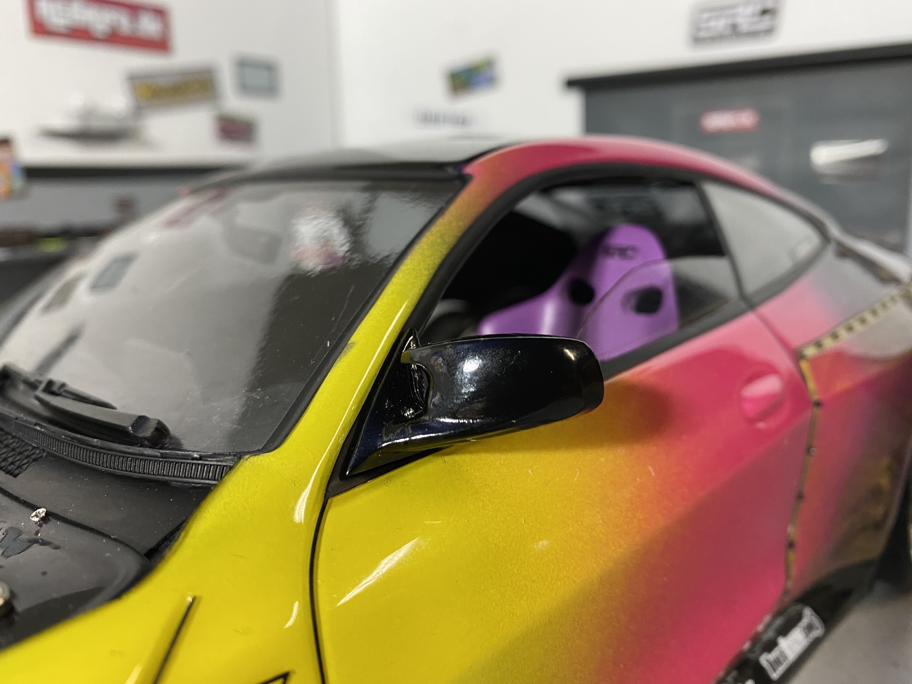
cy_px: 342
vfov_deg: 53.1
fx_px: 685
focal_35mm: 26
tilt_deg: -13.3
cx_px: 456
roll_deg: +1.0
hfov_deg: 67.3
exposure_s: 1/50
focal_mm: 4.25
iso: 200
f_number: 1.8
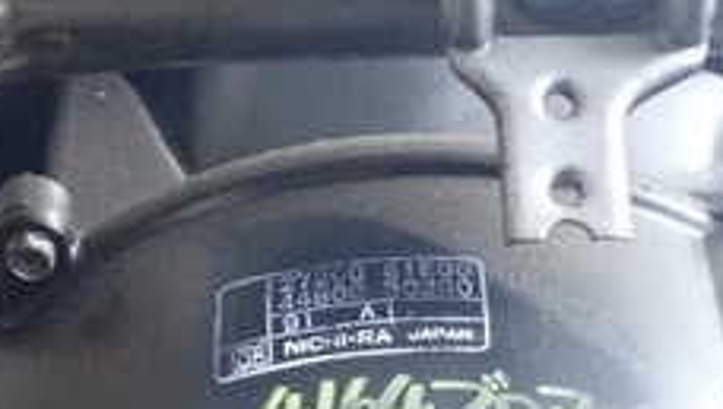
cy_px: 631
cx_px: 472
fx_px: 1977
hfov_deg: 20.7
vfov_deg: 11.3
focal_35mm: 103
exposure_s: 1/125
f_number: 2.5
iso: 2000
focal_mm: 6.37
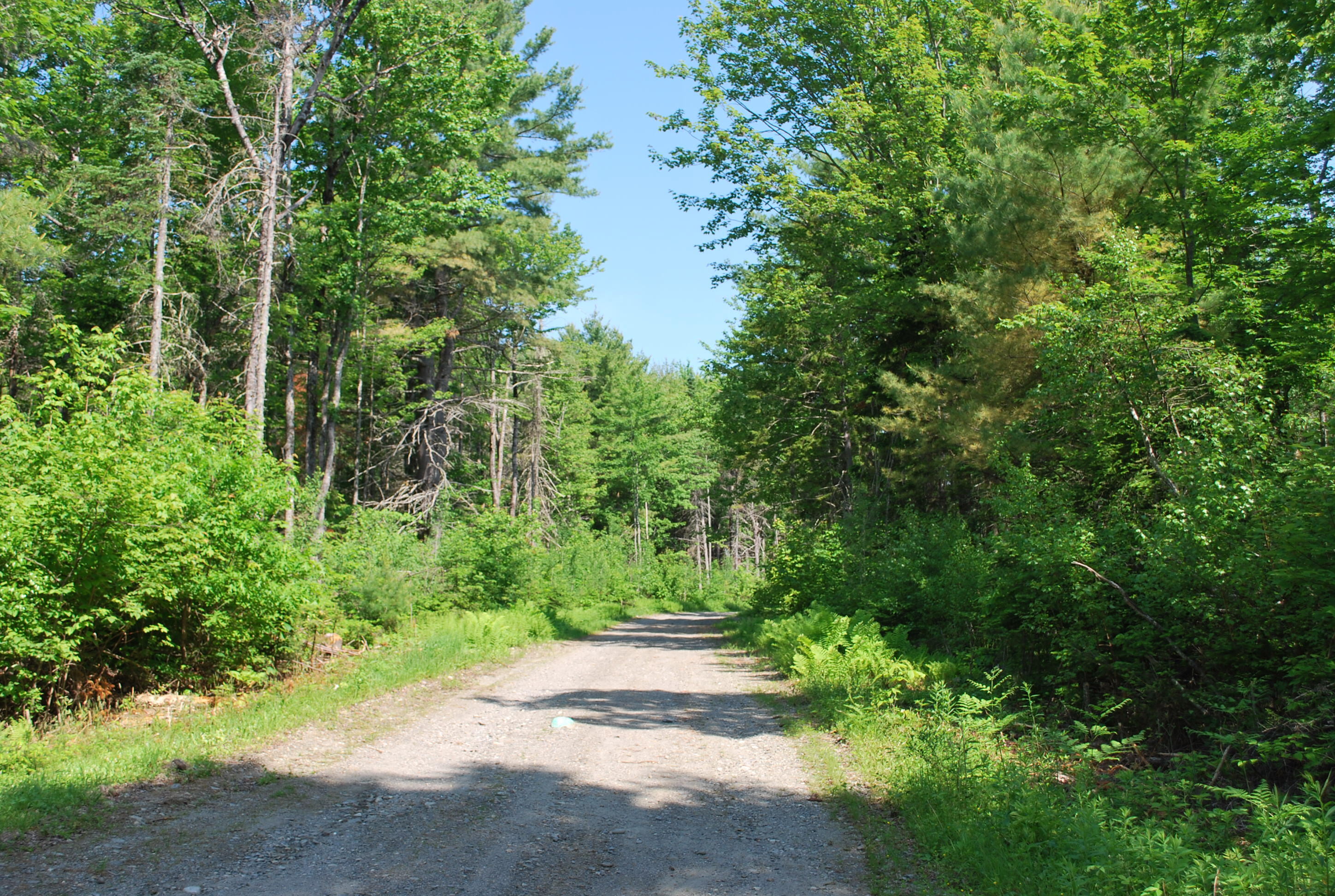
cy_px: 448
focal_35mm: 36
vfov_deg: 37.0
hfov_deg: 53.0
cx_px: 668
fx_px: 1338
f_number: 5.6
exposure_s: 1/200
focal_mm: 24
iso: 100
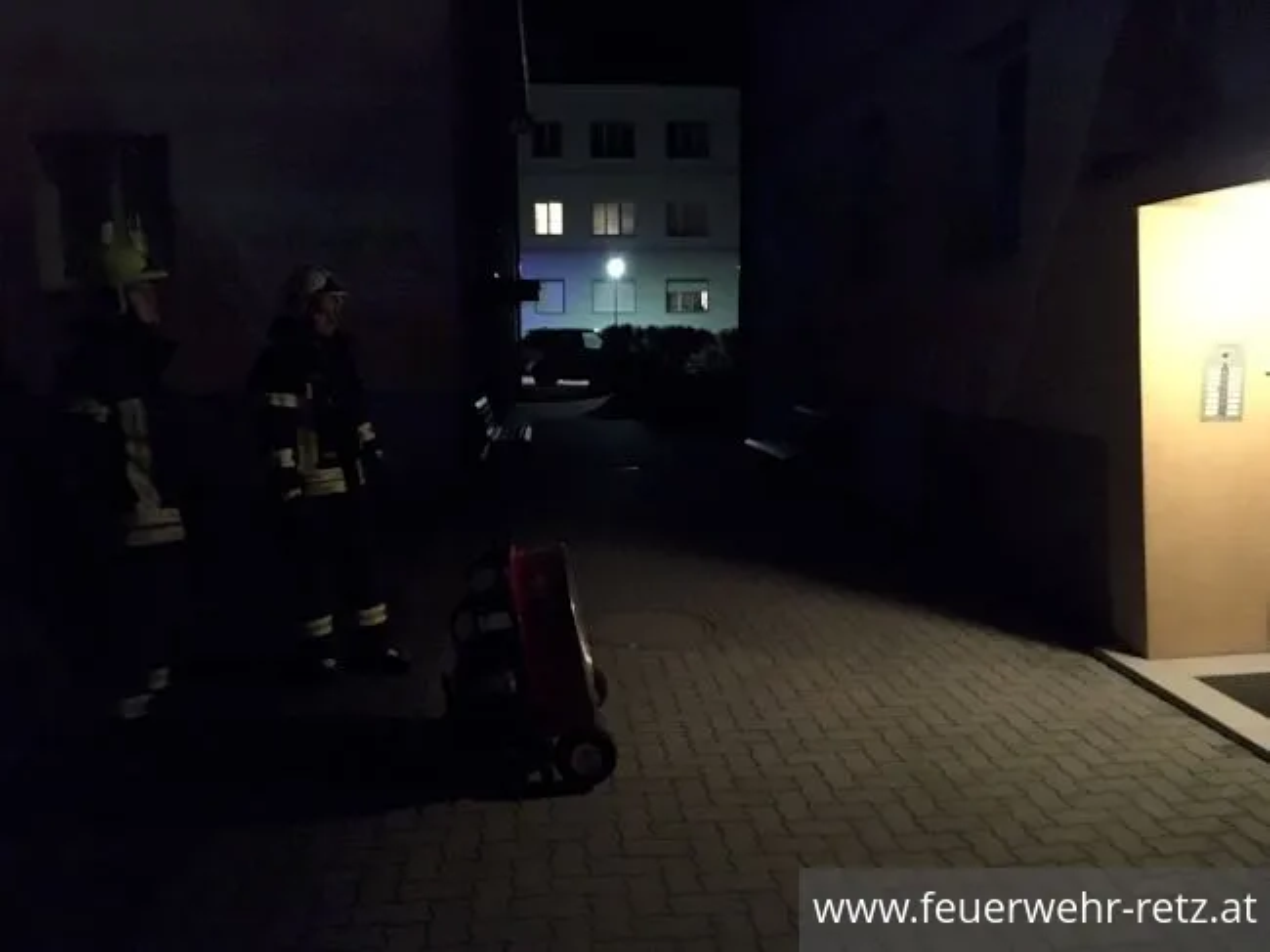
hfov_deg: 61.7
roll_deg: +0.6
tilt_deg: -7.6
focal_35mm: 29
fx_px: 1064
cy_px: 476
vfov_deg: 48.2
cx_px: 635
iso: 2000
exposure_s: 1/17
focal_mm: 4.15
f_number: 2.2
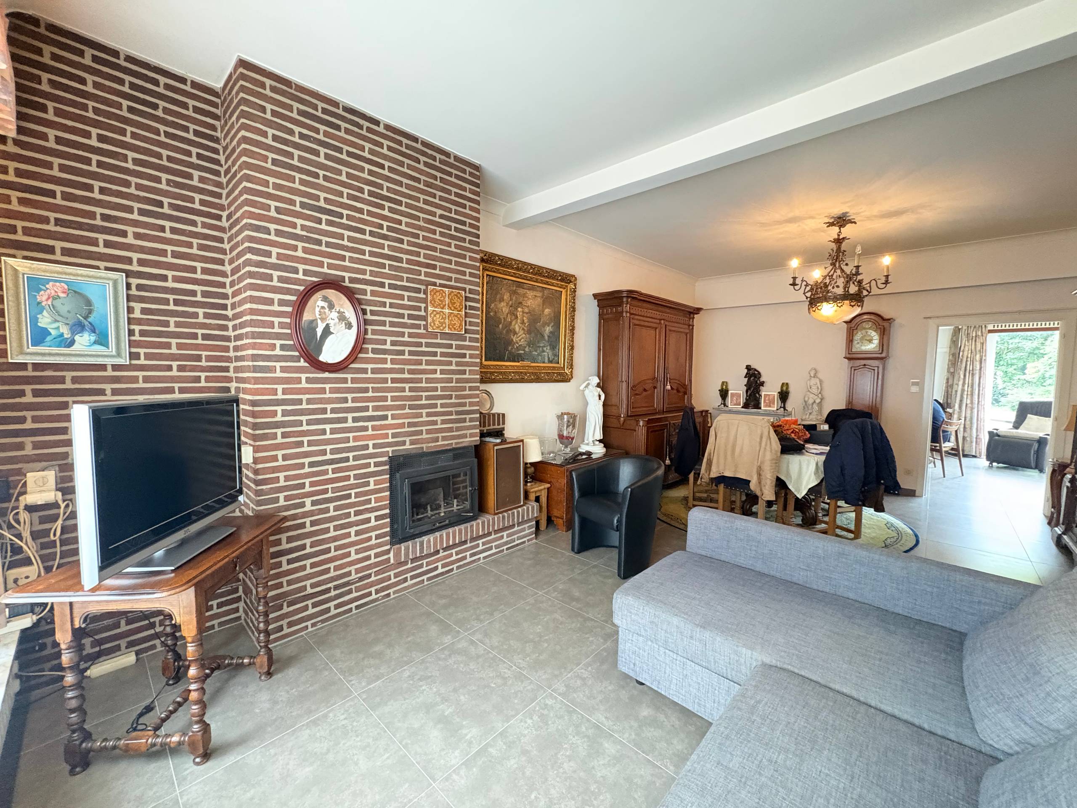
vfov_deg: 85.7
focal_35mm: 14
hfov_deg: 102.1
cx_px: 538
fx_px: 436
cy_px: 404
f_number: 2.2
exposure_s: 1/33
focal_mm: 2.22
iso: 1000
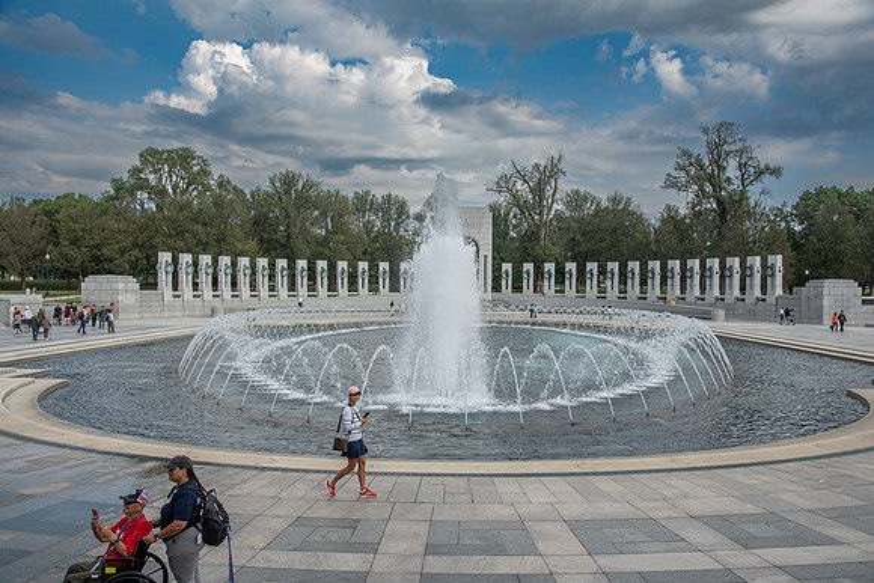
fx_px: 753
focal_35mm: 31
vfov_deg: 42.3
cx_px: 437
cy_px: 292
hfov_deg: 60.3
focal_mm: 31
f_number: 8
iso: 100
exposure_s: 1/160
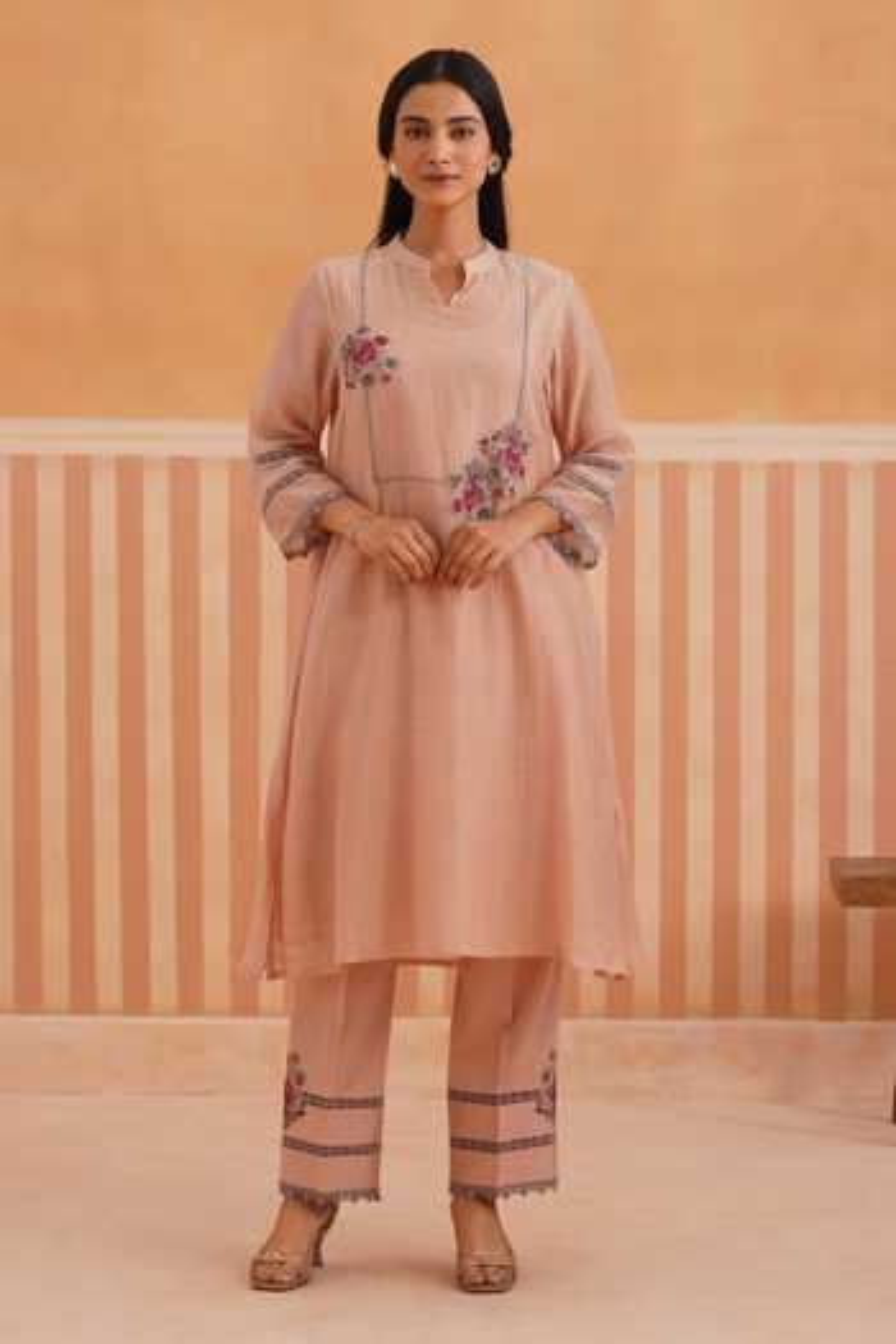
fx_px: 2613
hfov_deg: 19.5
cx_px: 448
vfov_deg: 28.8
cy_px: 672
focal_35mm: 70
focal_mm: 70
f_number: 4
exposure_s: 1/125
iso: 320
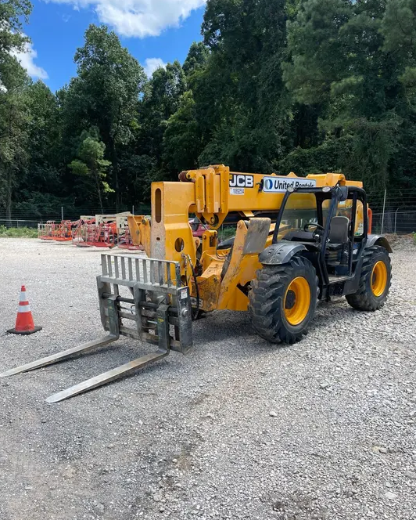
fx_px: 431
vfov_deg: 62.2
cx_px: 206
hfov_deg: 51.6
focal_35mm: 28
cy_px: 272
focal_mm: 4.2
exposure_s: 1/1667
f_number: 1.6
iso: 50
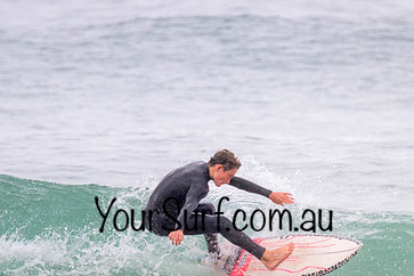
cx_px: 212
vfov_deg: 1.1
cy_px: 205
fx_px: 14684
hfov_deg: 1.6
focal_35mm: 1277
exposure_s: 1/2000
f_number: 11
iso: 2000
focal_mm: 800
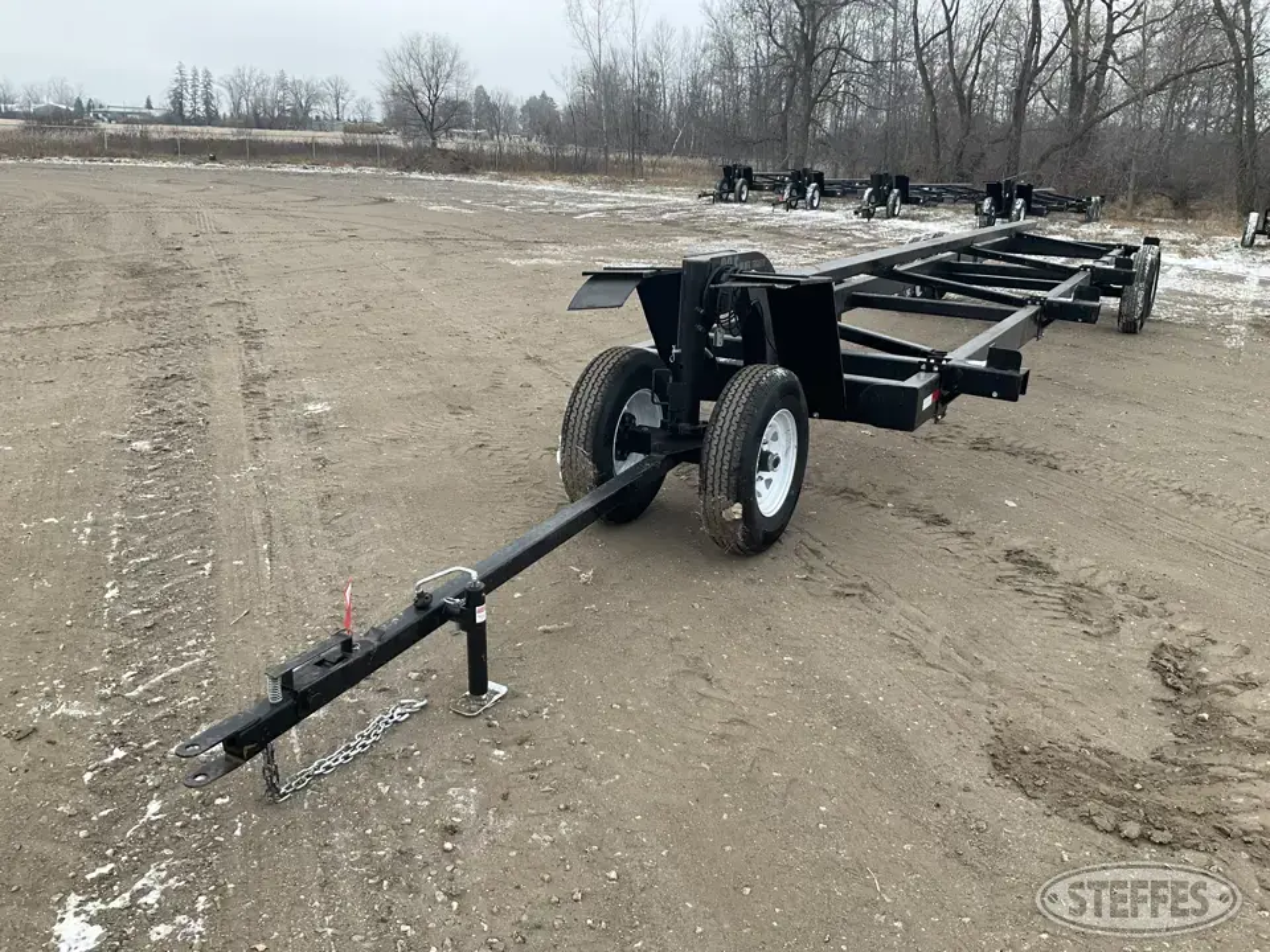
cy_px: 476
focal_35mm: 29
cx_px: 635
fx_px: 1064
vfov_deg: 48.2
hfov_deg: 61.7
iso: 20
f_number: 1.8
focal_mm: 3
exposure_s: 1/182
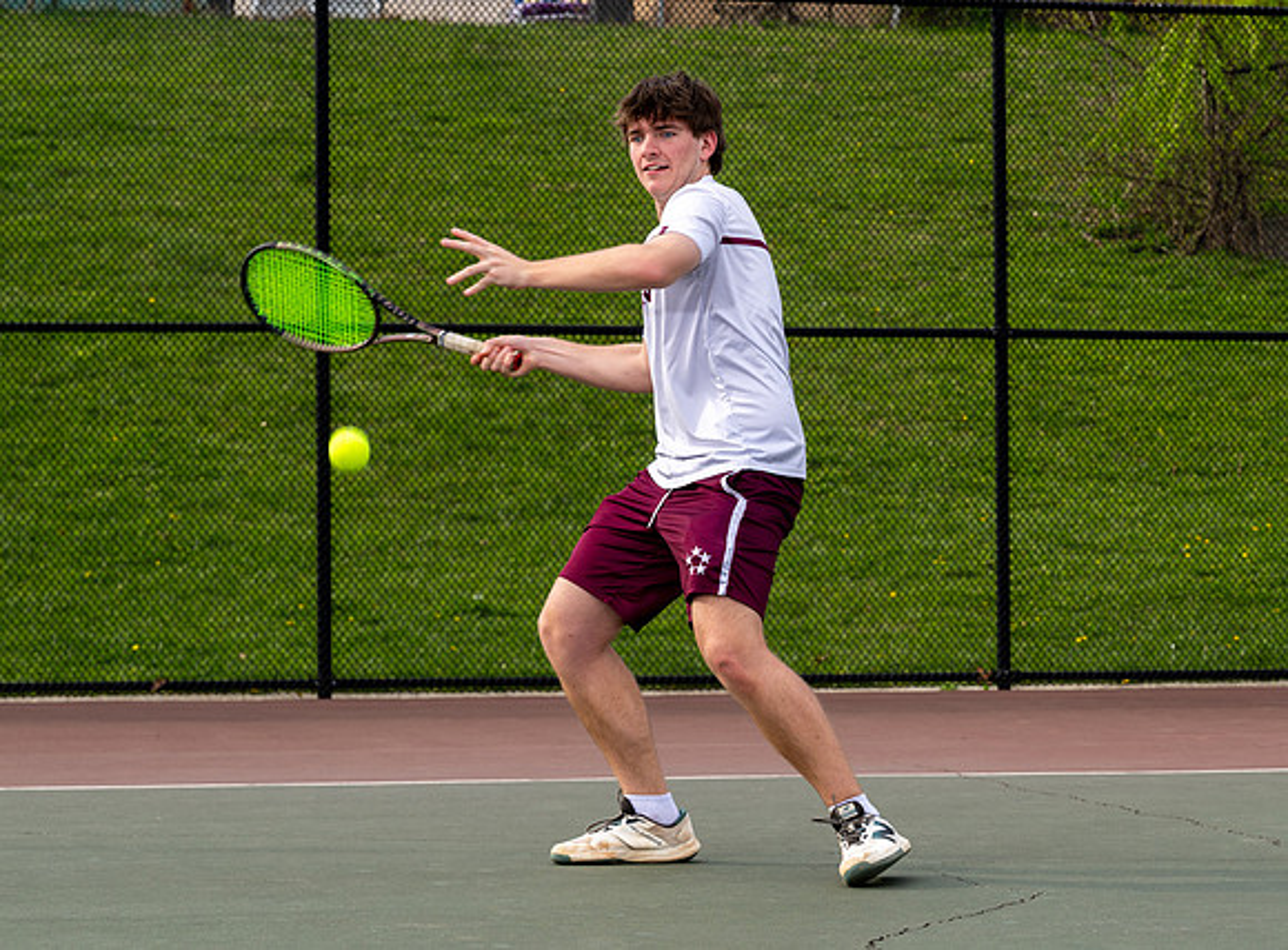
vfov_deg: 13.2
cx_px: 831
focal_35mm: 111
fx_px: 4099
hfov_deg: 17.8
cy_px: 348
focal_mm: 73
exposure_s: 1/250
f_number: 6.3
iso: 80
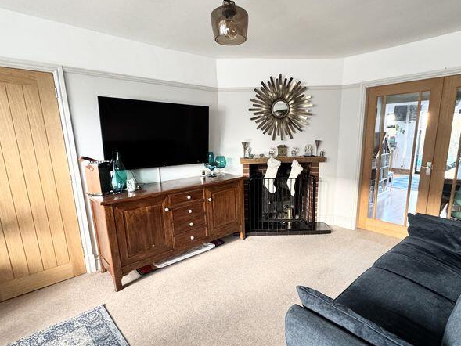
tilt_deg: -13.7
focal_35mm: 19
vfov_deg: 68.6
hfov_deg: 84.5
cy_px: 189
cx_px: 250
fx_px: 253
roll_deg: +1.6
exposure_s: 1/60
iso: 500
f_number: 2.2
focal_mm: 2.22
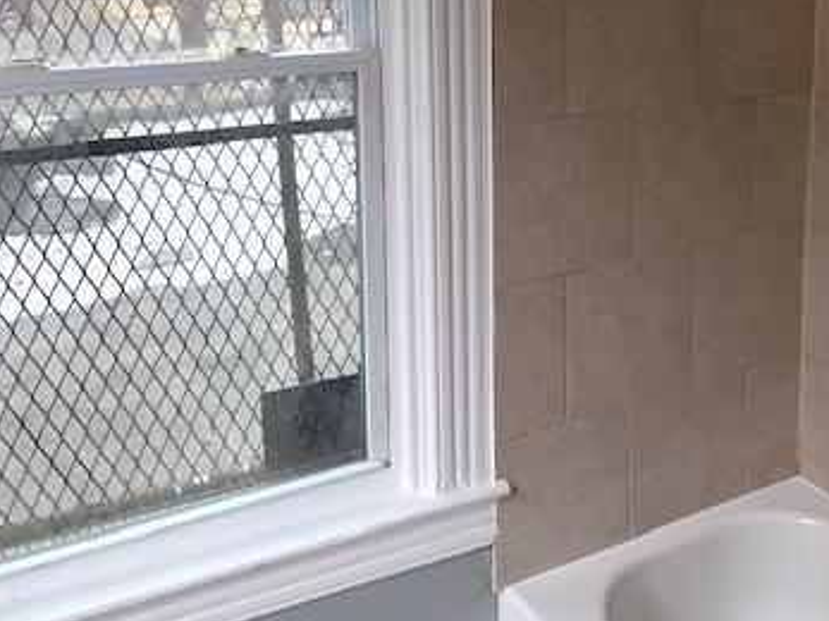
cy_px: 143
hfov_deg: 37.2
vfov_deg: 29.7
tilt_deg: -15.3
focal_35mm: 48
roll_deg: -3.0
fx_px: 1149
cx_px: 738
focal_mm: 4.25
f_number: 1.8
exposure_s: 1/294
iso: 25
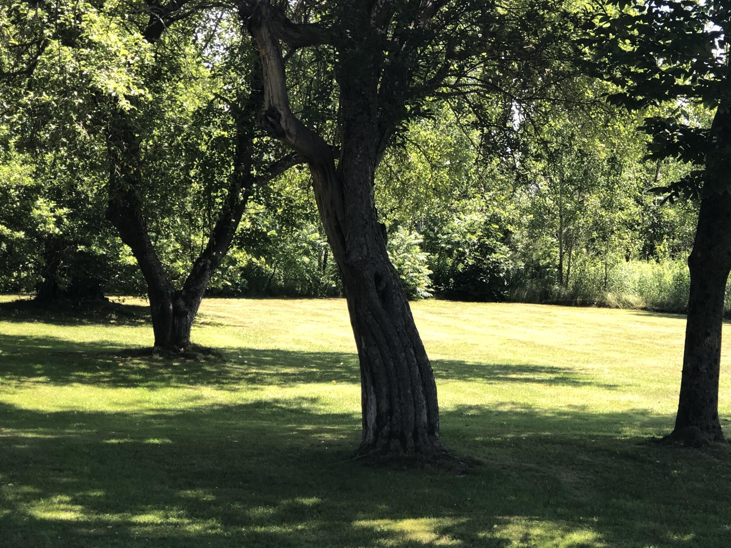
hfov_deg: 22.6
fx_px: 1816
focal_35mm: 86
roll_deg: +0.6
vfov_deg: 17.1
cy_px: 157
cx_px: 511
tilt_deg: +3.2
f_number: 2.8
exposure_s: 1/120
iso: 25
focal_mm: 6.6
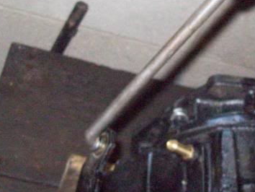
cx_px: 164
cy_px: 60
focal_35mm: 65
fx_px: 479
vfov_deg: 22.5
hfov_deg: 29.6
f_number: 2.7
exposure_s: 1/128
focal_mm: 6
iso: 800
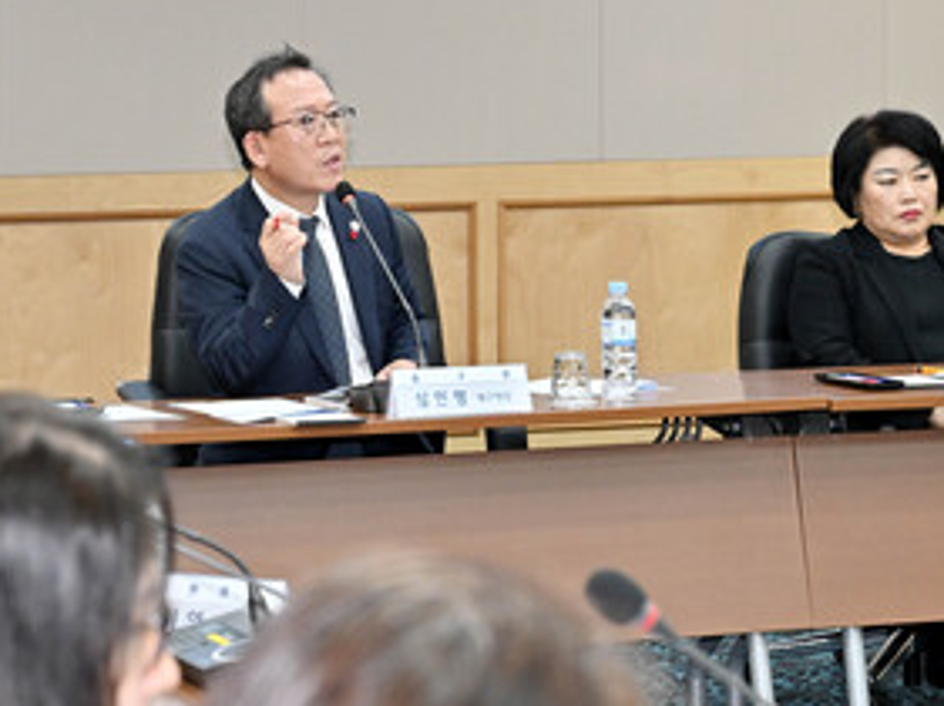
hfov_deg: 12.9
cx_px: 501
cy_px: 202
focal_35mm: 153
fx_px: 4167
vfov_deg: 9.7
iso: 1600
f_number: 5
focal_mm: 62
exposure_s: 1/200
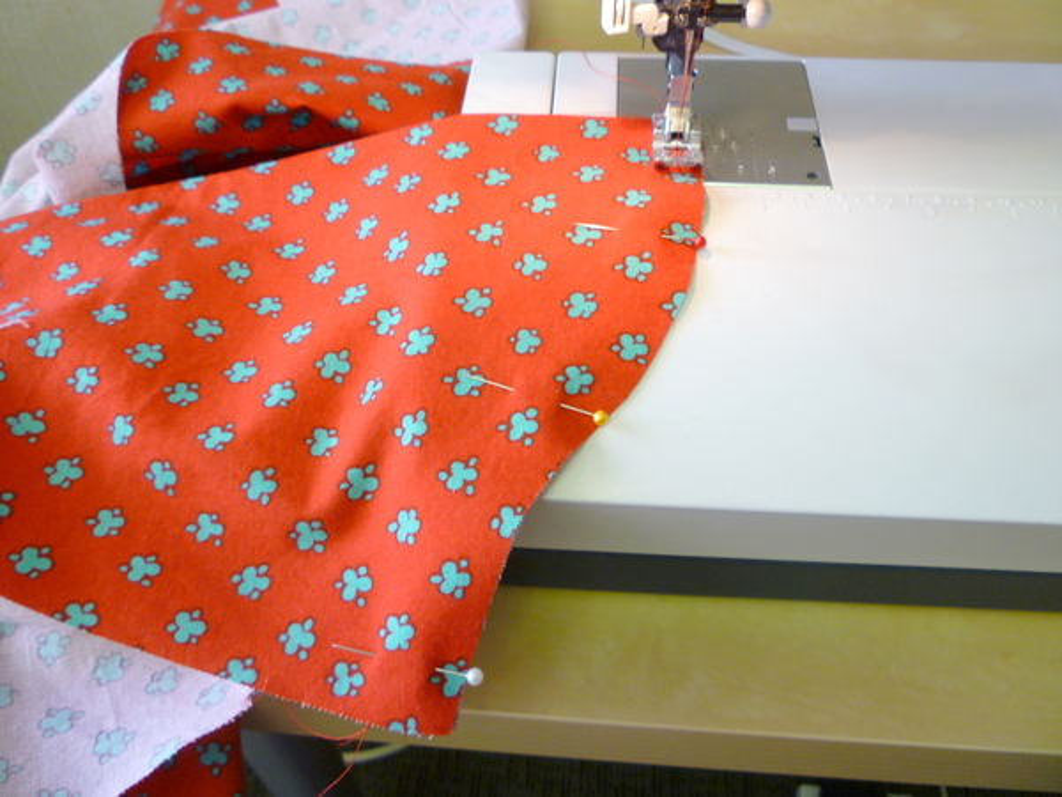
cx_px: 531
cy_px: 398
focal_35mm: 29
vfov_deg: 48.2
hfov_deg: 61.7
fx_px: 890
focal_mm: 5.2
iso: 160
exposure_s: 1/30
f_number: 3.3
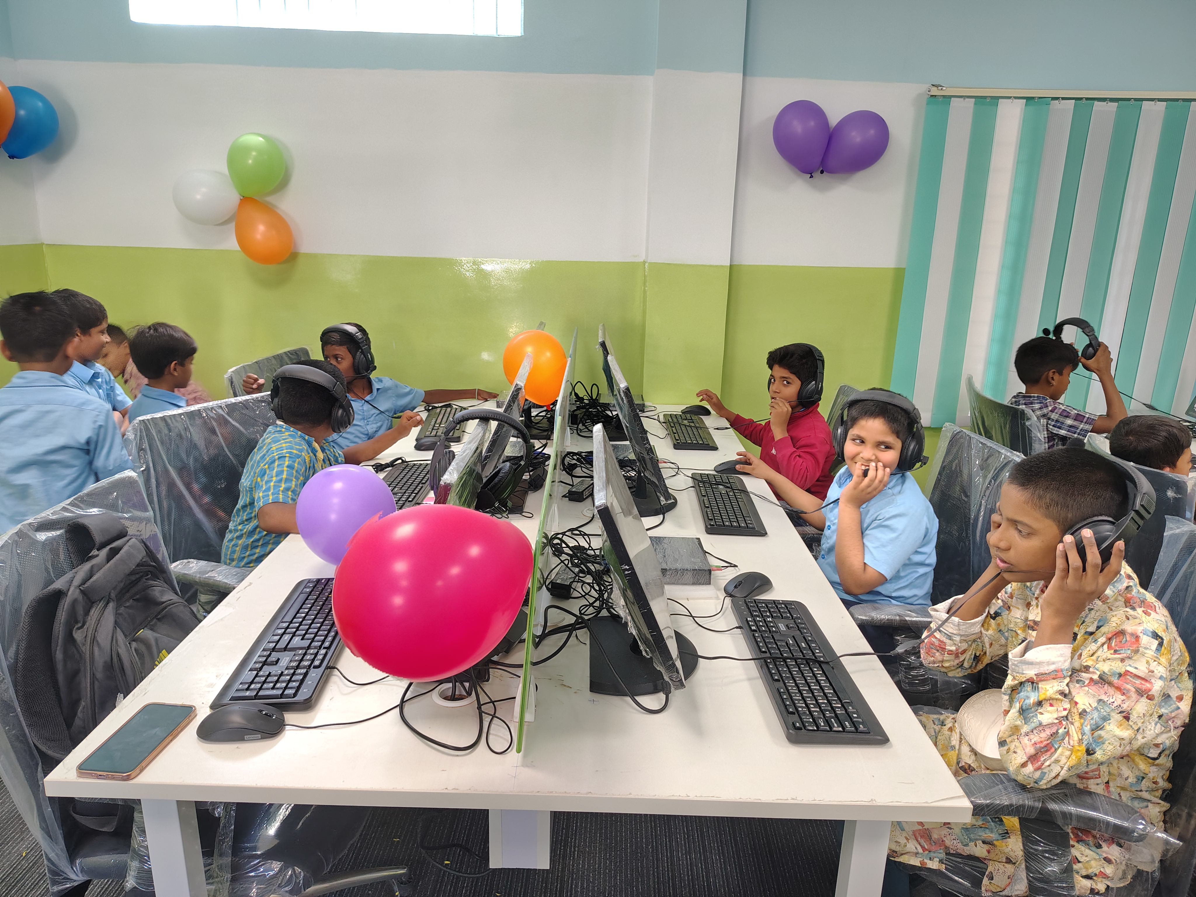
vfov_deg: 56.8
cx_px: 598
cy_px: 448
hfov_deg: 71.6
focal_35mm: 24
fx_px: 829
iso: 1067
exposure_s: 1/50
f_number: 1.8
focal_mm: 5.56
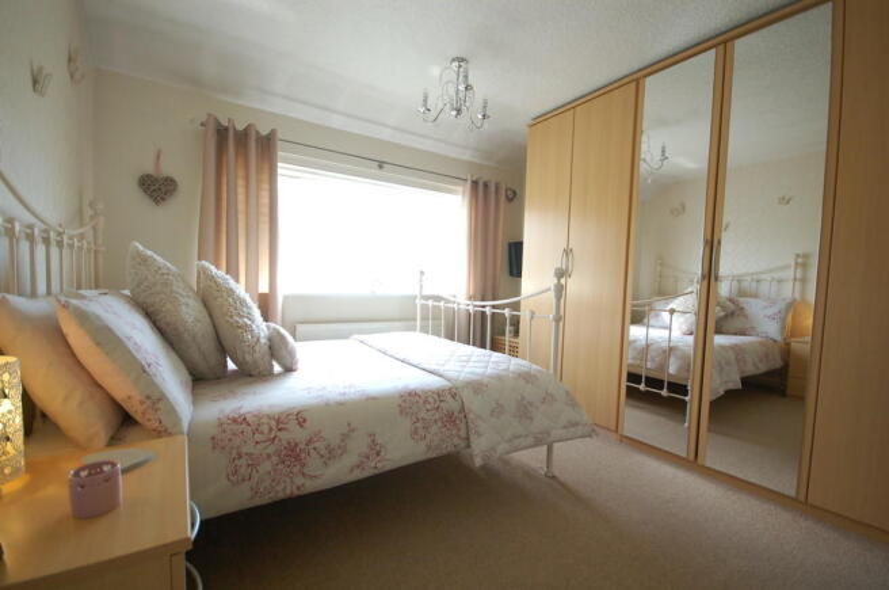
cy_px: 295
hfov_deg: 100.5
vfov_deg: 77.1
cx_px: 444
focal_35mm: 15
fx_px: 370
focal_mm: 10
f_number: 4.5
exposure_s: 1/80
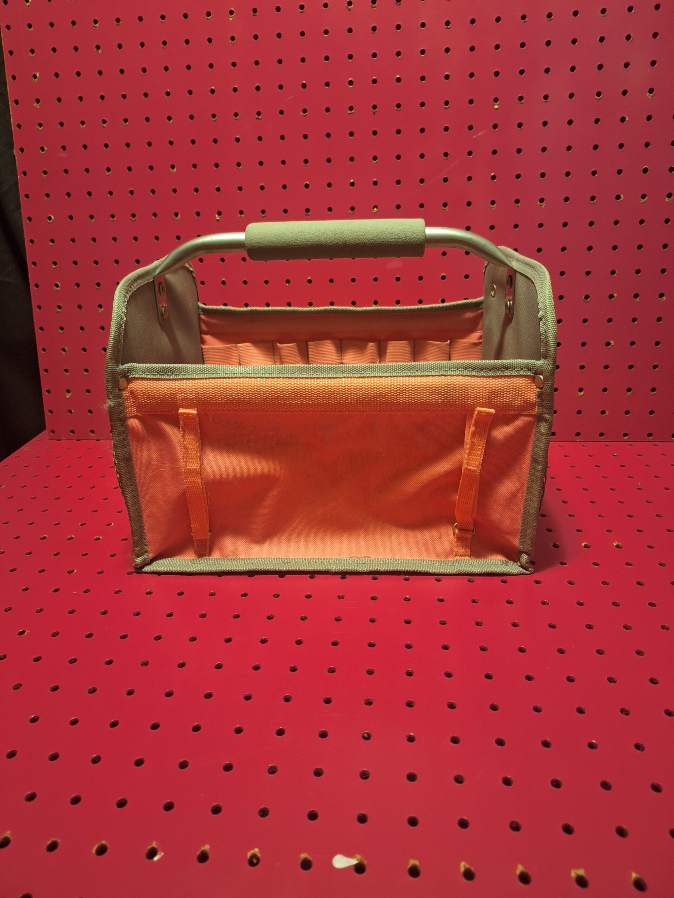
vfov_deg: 73.9
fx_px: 597
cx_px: 337
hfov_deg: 58.9
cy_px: 449
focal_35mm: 23
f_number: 1.8
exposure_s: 1/24
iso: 400
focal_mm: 5.54
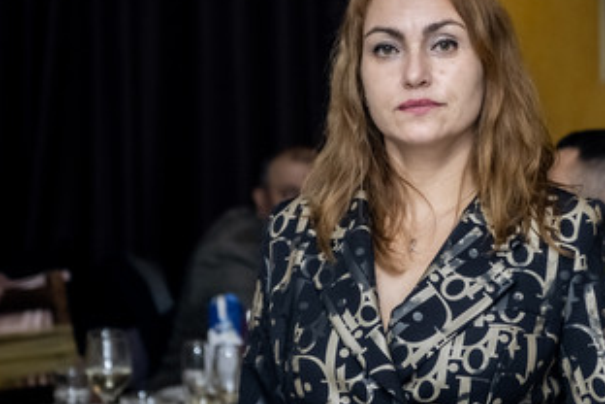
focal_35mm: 170
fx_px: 2857
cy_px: 152
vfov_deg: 8.1
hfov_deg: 12.1
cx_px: 368
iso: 1000
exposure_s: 1/125
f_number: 2.8
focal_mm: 55
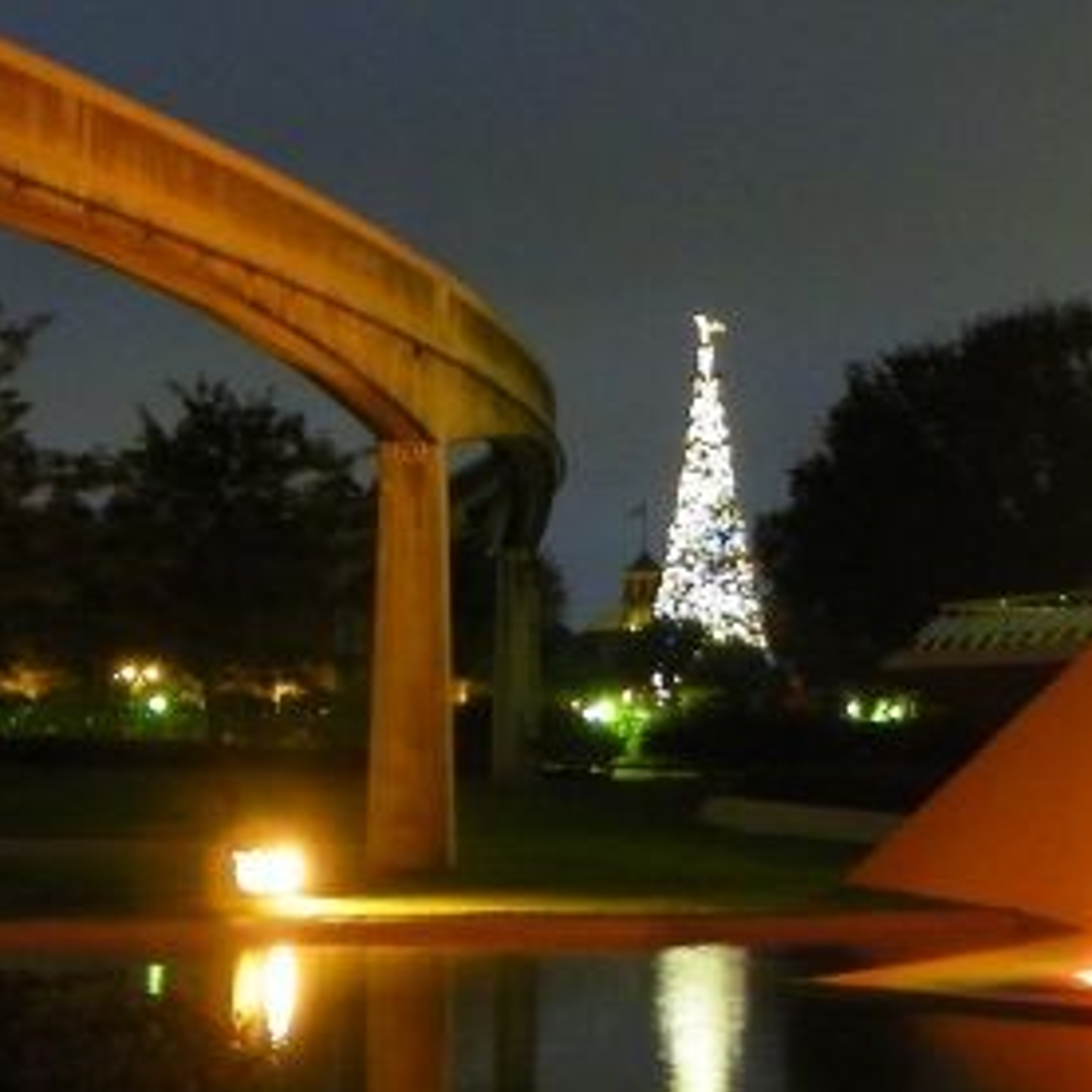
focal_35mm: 115
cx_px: 1762
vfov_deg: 15.1
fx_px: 4104
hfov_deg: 14.0
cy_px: 755
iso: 200
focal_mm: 7.1
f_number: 3.2
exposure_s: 1/1.25
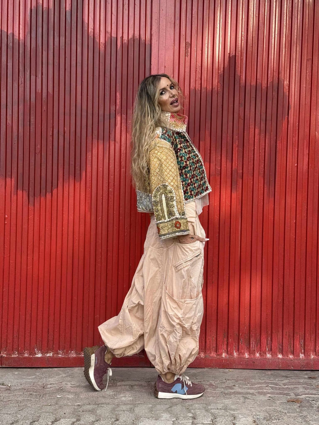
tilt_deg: +0.9
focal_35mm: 48
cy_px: 212
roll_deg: -2.4
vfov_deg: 39.7
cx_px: 160
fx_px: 590
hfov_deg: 30.3
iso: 100
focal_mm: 6.76
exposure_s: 1/1242
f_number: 1.78
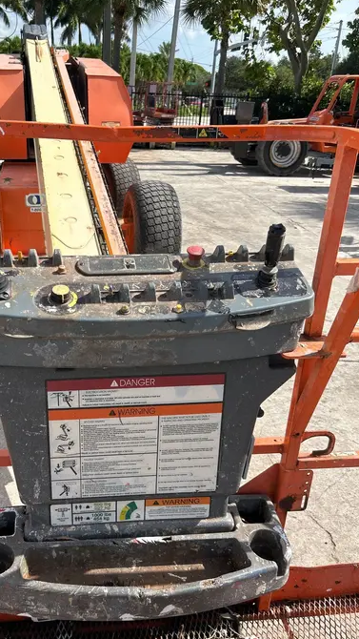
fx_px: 524
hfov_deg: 37.2
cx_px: 110
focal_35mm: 31
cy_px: 320
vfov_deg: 62.6
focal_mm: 5.7
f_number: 1.5
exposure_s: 1/3077
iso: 50
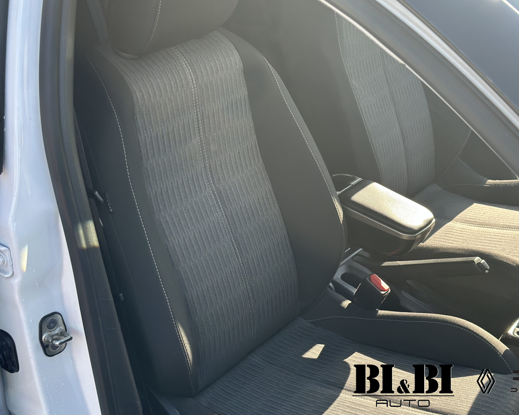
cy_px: 207
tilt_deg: -27.8
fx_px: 783
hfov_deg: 36.6
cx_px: 281
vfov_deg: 29.7
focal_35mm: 51
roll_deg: +0.9
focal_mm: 6.86
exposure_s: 1/590
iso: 100
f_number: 1.78
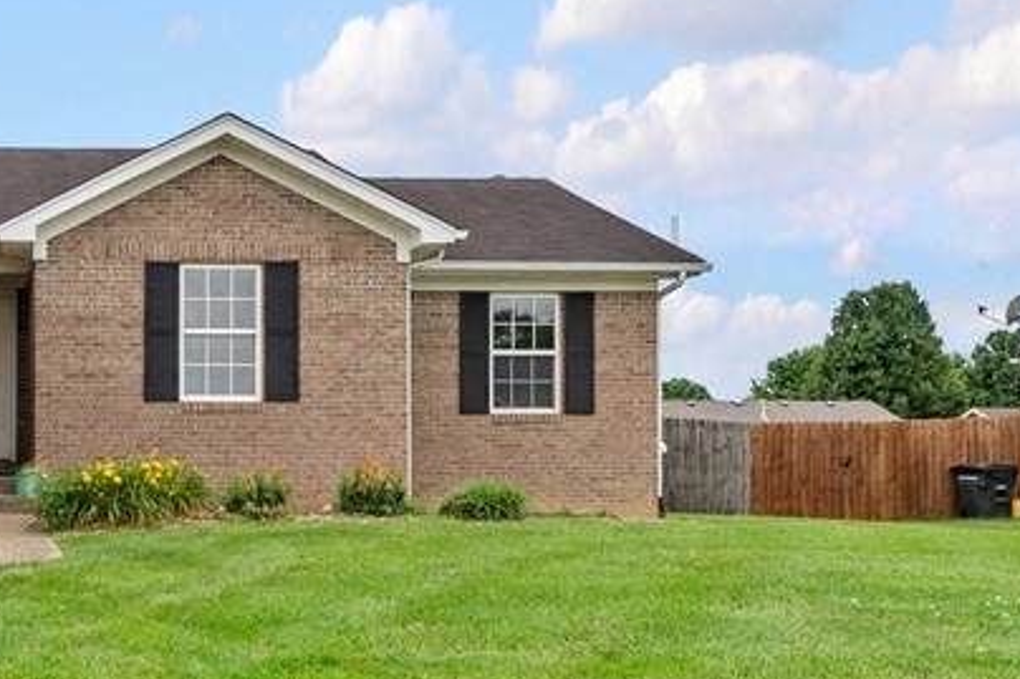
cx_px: -4
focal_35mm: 43
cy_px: 480
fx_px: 1218
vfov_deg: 30.8
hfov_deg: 39.9
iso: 400
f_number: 11
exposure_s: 1/125
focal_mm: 16
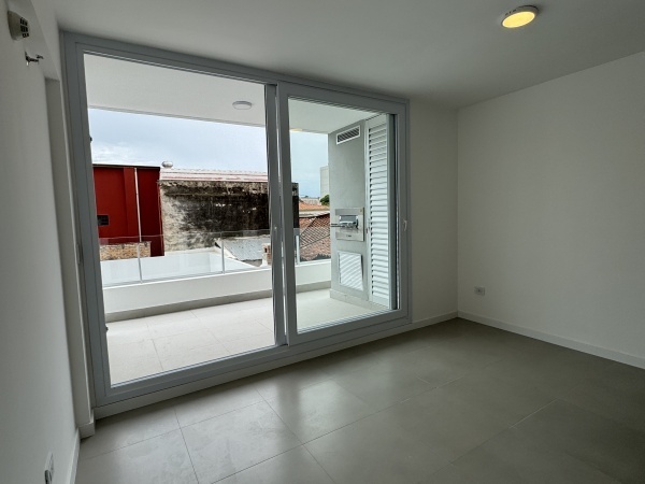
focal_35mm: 14
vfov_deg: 85.7
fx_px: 261
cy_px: 242
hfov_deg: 102.1
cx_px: 322
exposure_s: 1/921
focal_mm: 2.22
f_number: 2.2
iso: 50
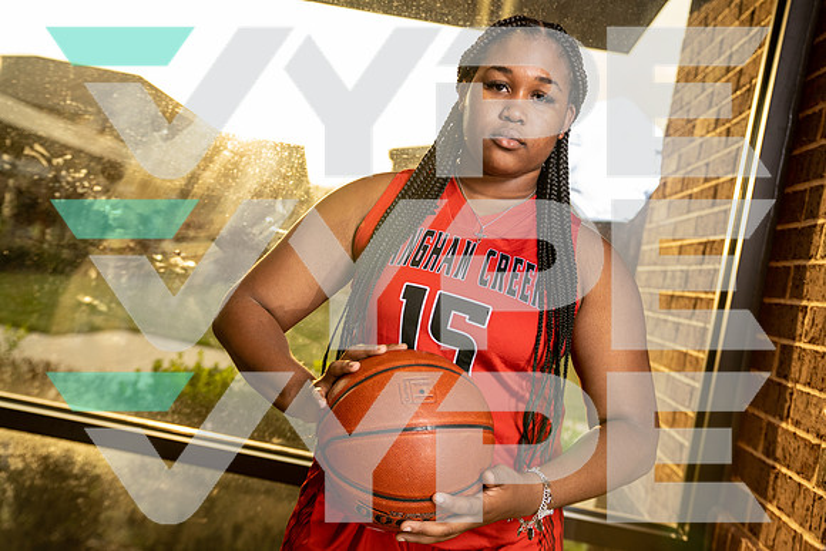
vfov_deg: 35.1
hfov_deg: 50.7
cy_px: 276
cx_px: 413
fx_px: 872
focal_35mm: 38
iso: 320
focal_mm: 38
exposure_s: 1/250
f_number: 3.2
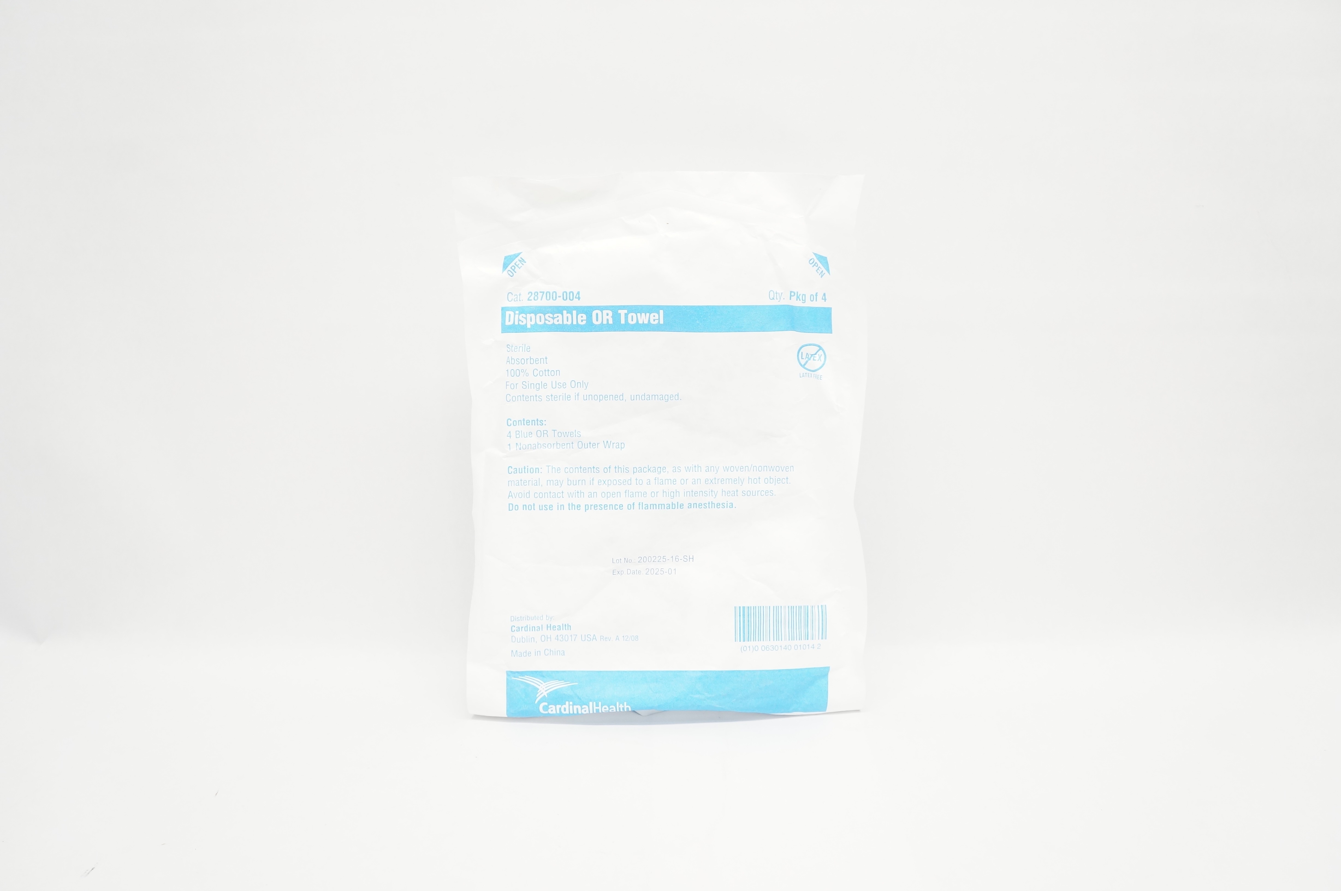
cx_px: 670
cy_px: 446
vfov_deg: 47.8
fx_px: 1005
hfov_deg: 67.4
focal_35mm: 27
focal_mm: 18
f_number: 6.3
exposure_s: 1/60
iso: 800
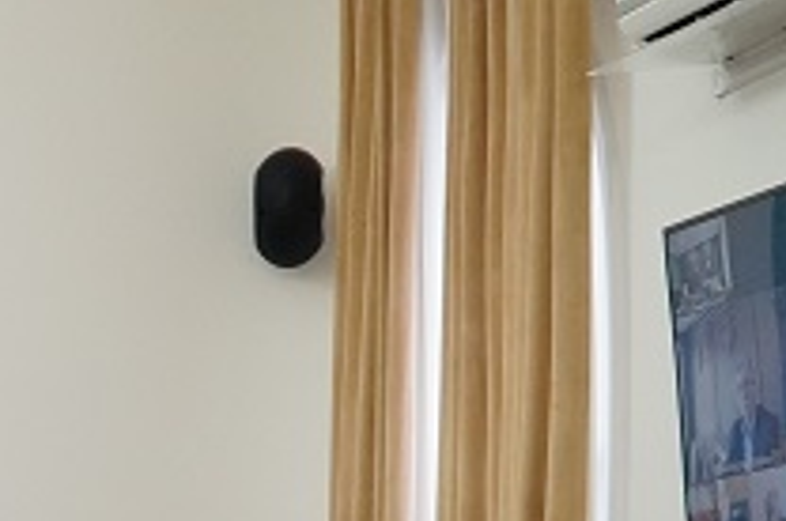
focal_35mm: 156
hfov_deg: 11.9
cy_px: 1129
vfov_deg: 8.2
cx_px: -733
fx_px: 3401
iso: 2500
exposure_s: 1/200
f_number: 4.5
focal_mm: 24
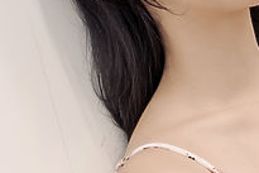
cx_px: 241
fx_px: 1109
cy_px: 80
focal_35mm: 154
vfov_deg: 8.9
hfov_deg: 13.2
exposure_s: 1/100
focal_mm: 24
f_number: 4
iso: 1000
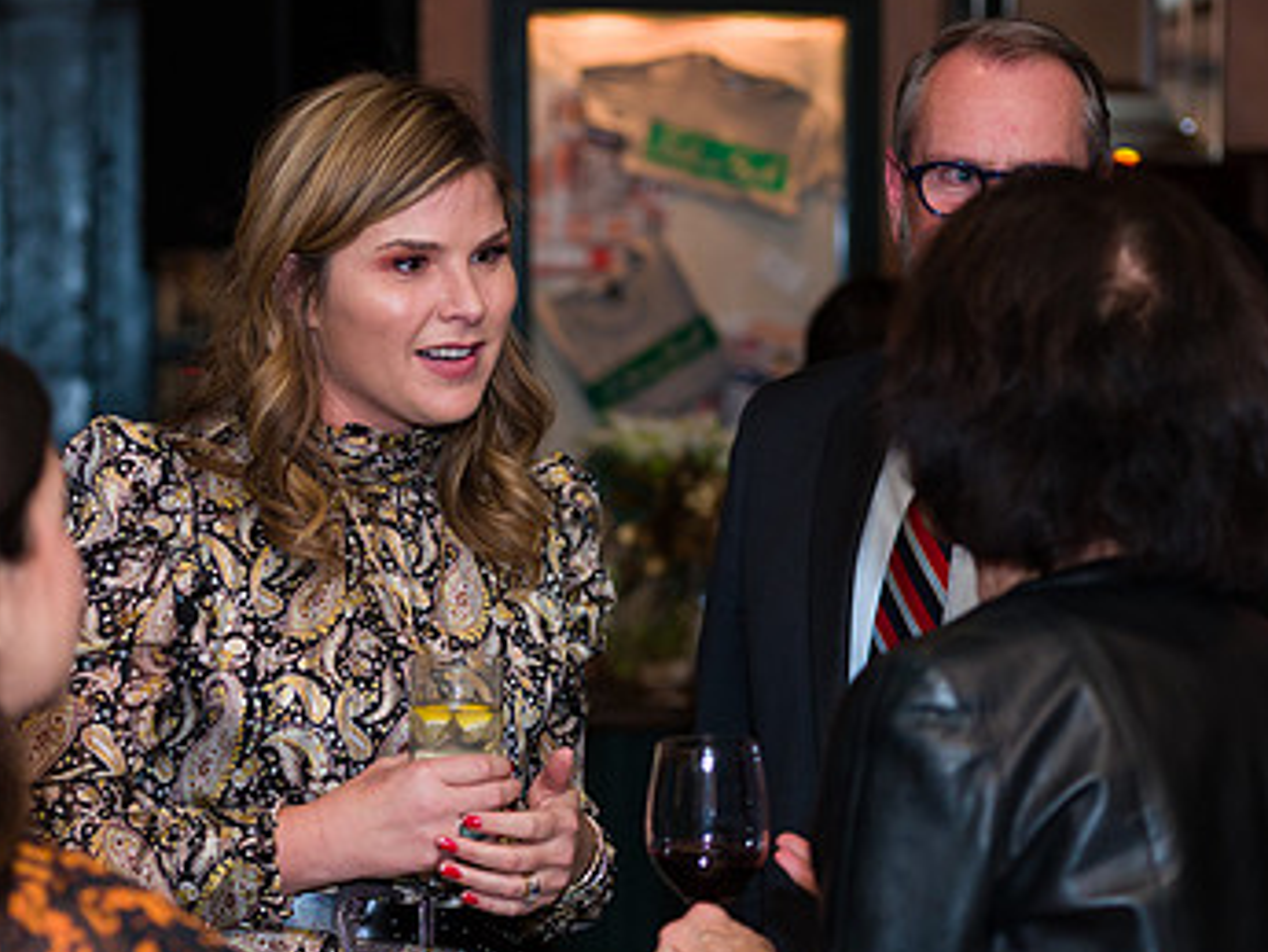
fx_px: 4141
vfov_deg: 13.1
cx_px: 390
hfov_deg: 17.4
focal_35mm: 113
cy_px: 511
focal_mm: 70
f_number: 3.2
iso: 1600
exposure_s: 1/125
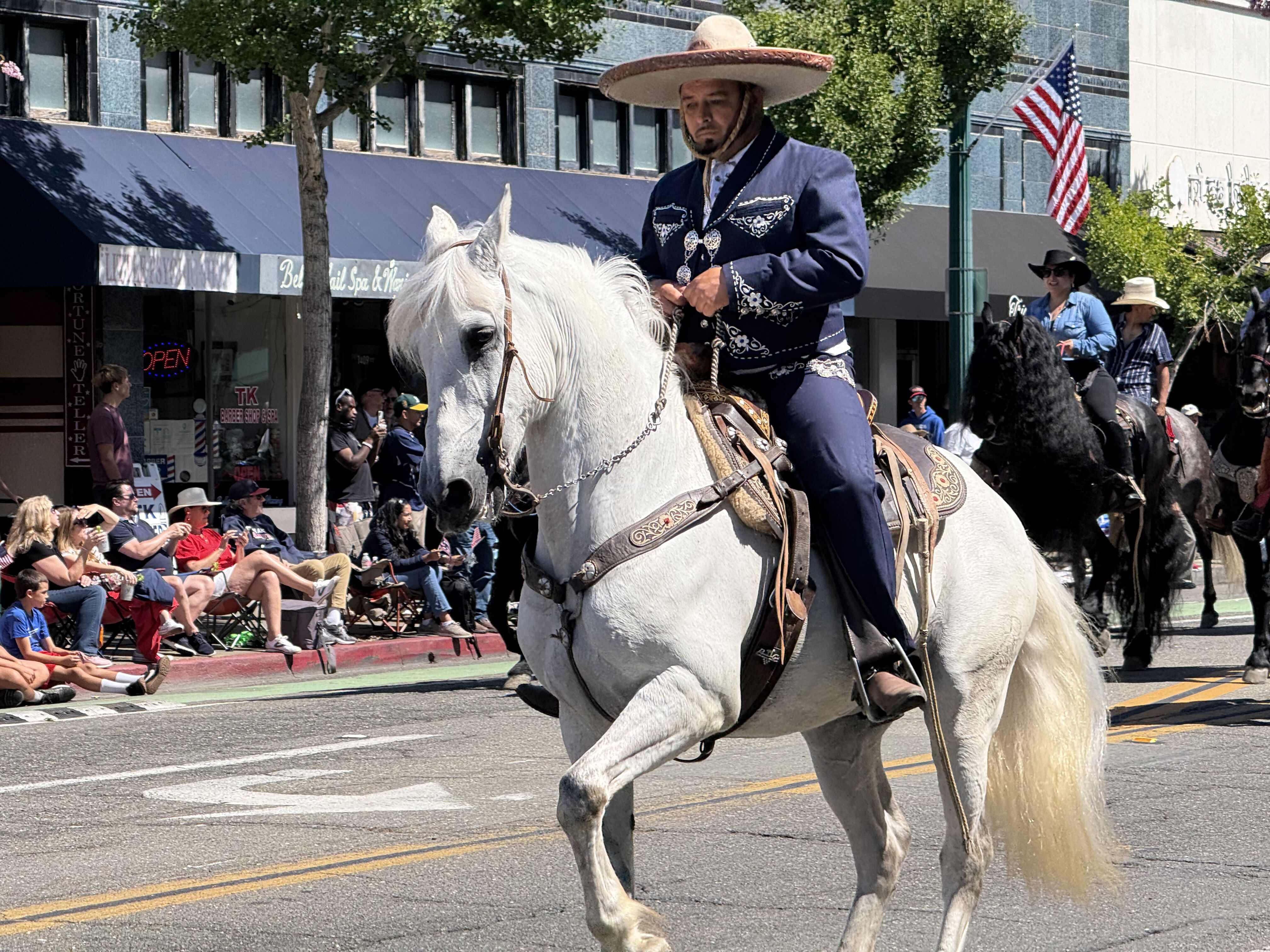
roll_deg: -0.1
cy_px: 476
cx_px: 635
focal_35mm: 120
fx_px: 4403
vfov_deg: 12.3
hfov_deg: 16.4
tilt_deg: -0.8
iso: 64
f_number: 2.8
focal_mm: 15.66
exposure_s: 1/1294
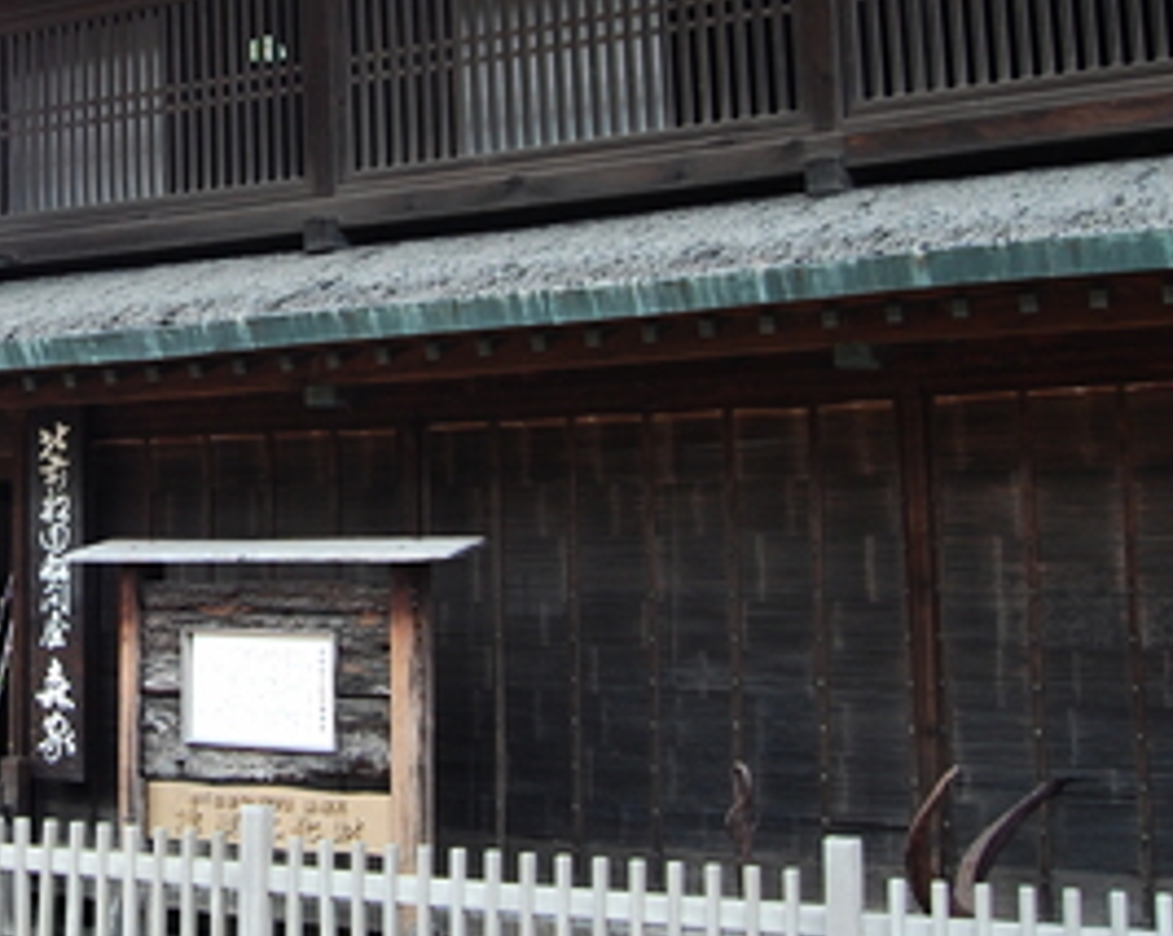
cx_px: -22
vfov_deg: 26.4
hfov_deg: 30.5
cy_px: 261
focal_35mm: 57
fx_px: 1977
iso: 200
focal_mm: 18
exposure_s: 1/125
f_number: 5.6
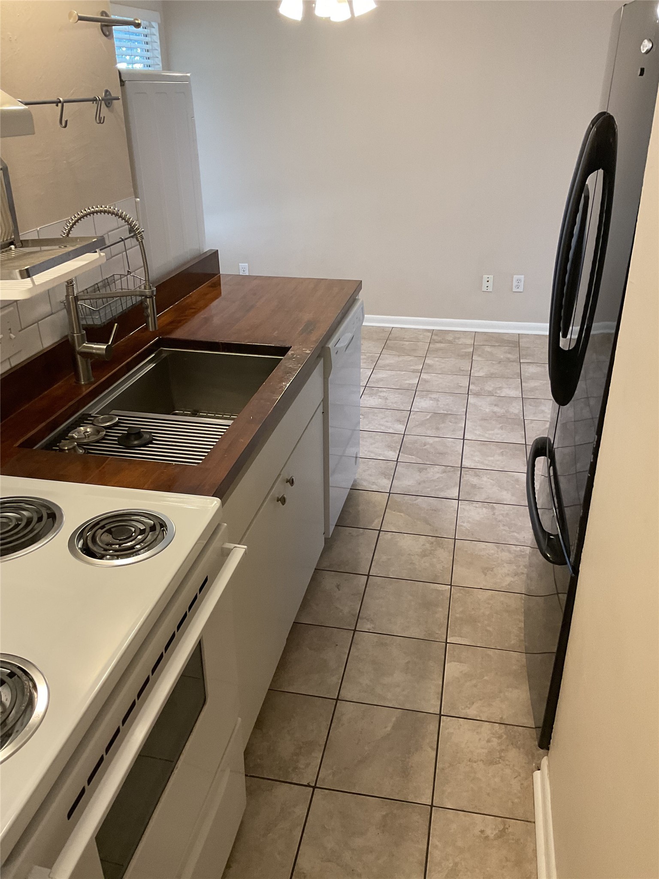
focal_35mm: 29
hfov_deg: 48.2
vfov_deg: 61.7
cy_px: 440
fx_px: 736
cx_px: 330
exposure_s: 1/60
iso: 80
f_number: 1.8
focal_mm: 3
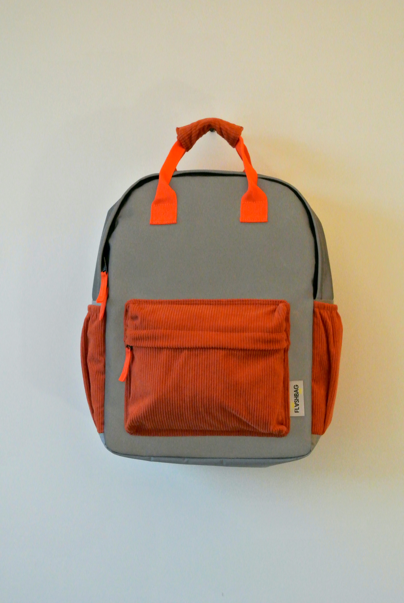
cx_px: 202
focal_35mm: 69
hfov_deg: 19.8
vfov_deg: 29.2
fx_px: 1158
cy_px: 302
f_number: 5.3
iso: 1600
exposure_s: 1/60
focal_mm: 25.9
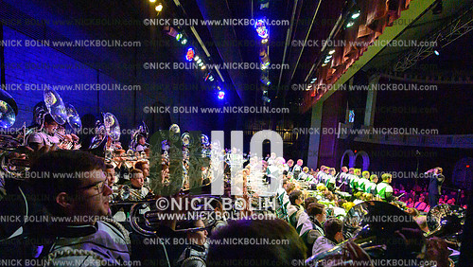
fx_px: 213
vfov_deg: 62.6
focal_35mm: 17
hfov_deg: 95.6
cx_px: 216
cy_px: 176
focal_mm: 14
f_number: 2.8
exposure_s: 1/2500
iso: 25600
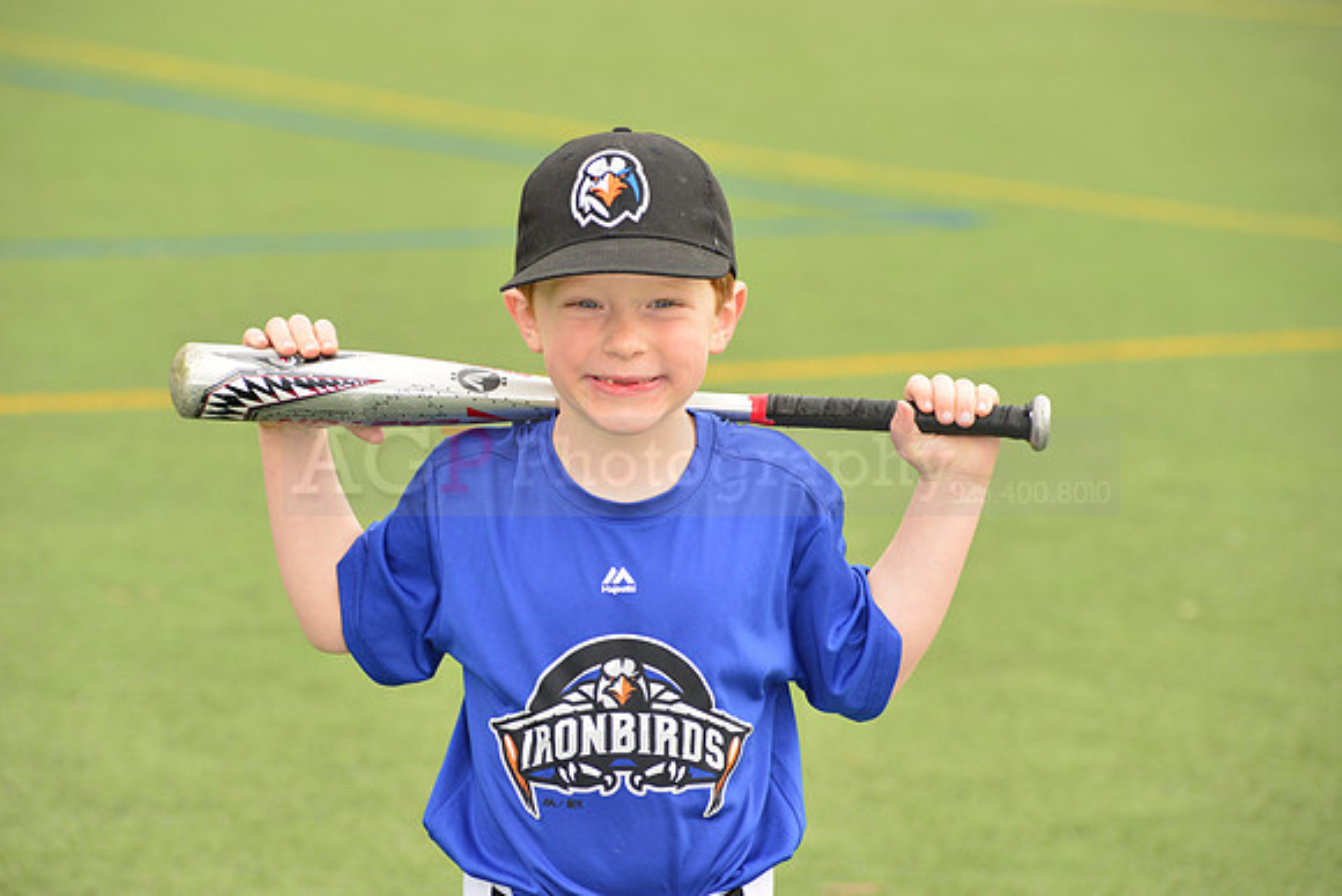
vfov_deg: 8.1
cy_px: 448
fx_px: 6338
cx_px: 671
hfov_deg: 12.1
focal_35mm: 170
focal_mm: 170
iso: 250
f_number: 8
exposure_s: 1/200
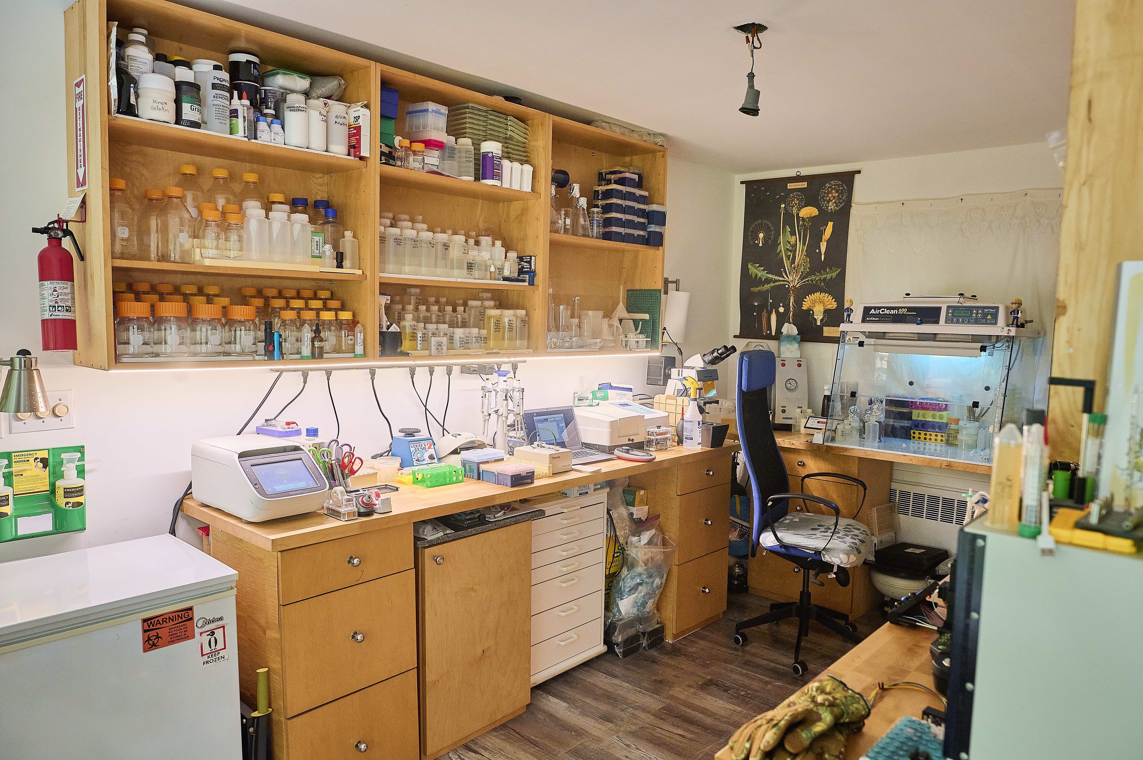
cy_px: 380
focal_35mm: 24
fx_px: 761
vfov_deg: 53.1
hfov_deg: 73.8
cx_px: 572
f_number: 4.5
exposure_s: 1/160
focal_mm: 24
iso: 640
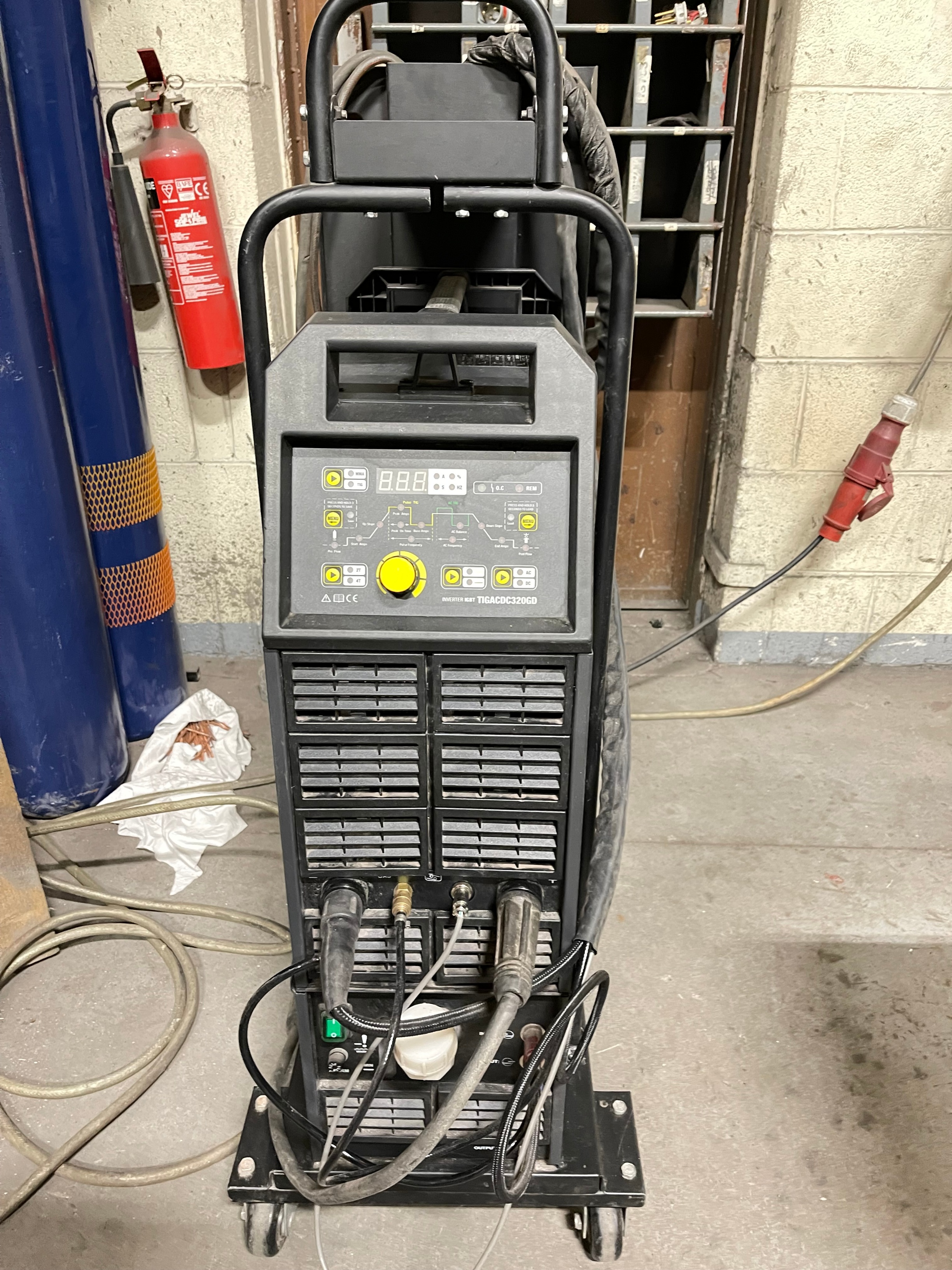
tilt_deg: -27.4
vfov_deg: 67.3
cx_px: 476
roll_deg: +0.0
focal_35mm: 26
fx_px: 953
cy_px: 635
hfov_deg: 53.1
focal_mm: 5.1
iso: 800
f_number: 1.6
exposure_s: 1/30
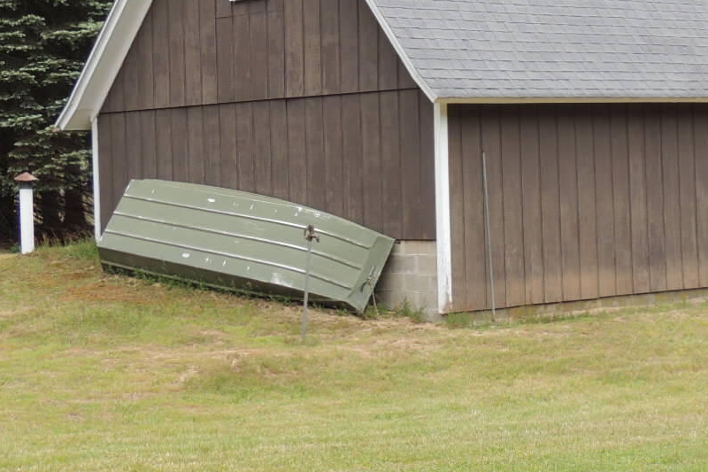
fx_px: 2045
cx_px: 490
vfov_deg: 13.1
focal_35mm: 104
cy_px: 96
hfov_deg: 19.6
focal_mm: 8.9
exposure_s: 1/320
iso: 100
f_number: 3.6
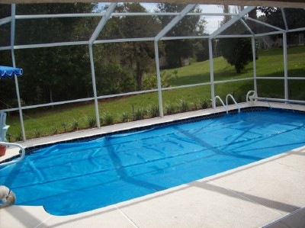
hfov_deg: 51.4
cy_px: 114
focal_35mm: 36
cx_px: 152
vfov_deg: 39.6
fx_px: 317
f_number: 4.8
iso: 80
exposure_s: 1/439
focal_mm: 6
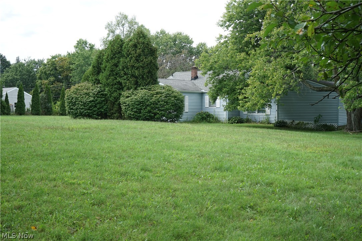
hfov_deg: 43.6
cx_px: 181
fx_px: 452
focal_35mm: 45
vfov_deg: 29.9
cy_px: 120
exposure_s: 1/60
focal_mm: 45
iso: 320
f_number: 16
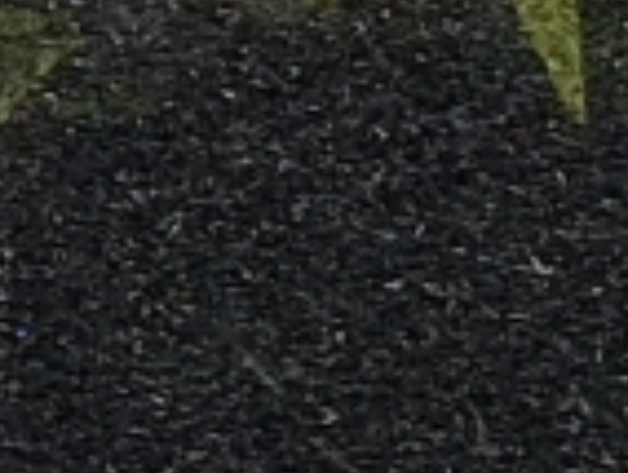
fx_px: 2944
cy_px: -964
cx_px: 301
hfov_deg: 12.2
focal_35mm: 162
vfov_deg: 7.9
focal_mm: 5.23
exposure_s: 1/887
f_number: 1.8
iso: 50
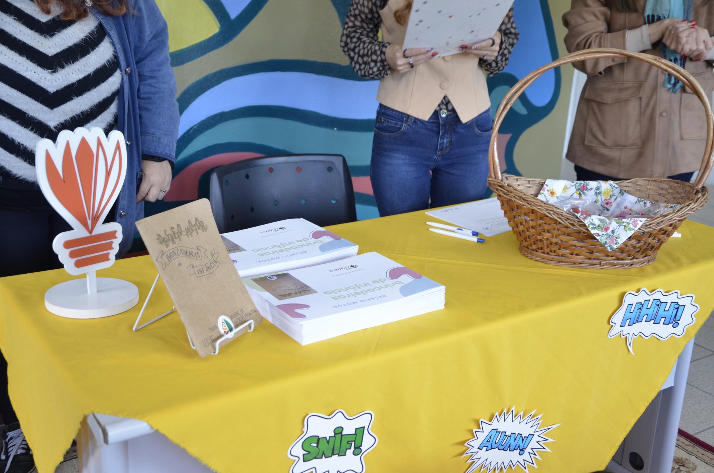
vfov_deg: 31.8
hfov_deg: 46.5
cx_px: 357
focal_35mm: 42
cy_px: 236
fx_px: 831
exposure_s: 1/40
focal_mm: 28
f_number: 4
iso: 800
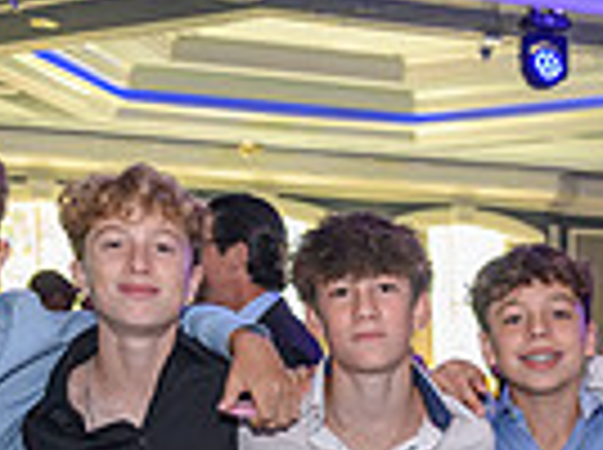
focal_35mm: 100
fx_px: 1739
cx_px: 670
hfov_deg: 18.9
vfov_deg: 13.9
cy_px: 650
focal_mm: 24
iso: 1600
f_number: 2.8
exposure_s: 1/160
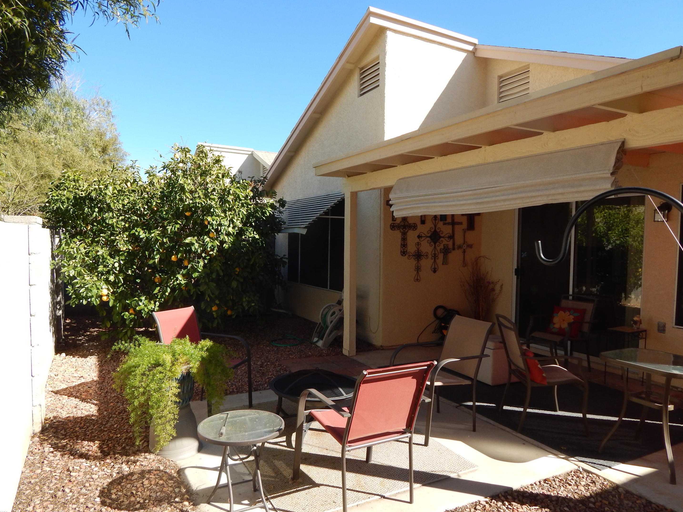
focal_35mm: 24
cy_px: 262
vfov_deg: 56.8
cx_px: 342
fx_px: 474
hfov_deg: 71.6
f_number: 3
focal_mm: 4
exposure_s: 1/800
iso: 125
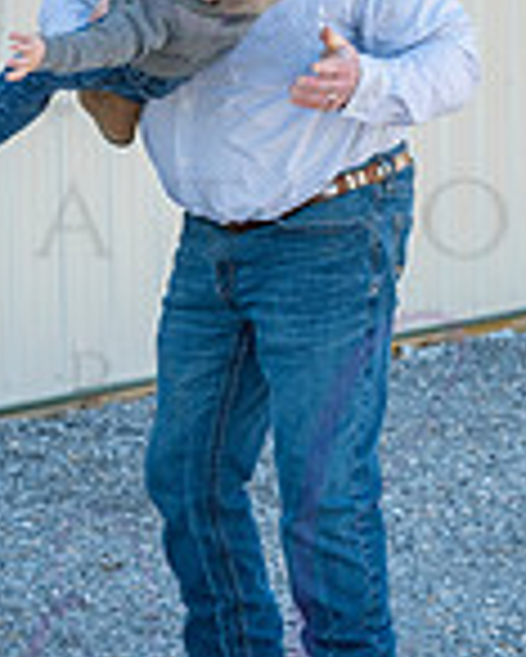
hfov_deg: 9.0
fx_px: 3324
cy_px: 378
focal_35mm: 171
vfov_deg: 11.3
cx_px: 202
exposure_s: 1/640
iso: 400
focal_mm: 59
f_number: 5
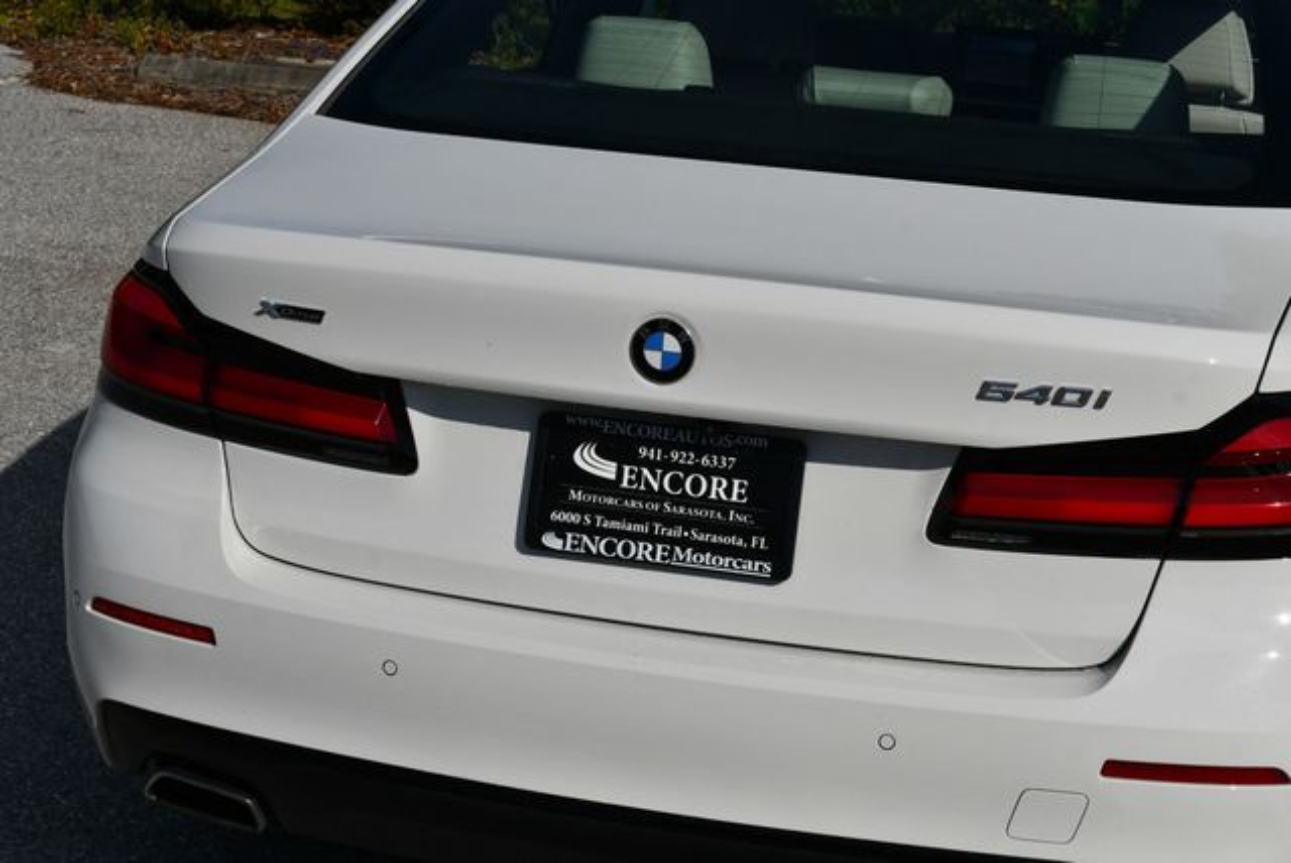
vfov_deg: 19.0
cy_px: 432
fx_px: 2584
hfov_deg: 28.0
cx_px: 646
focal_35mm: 72
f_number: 11
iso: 100
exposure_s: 1/500
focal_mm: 36
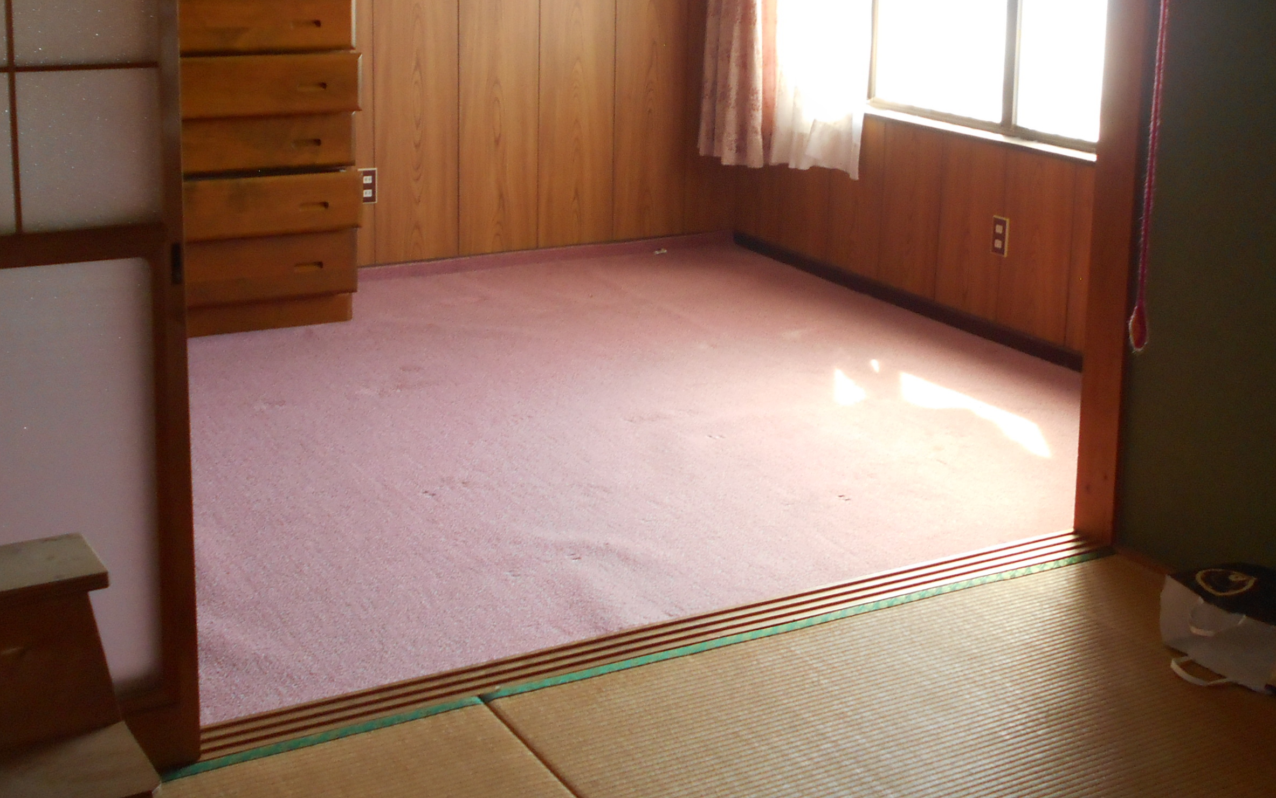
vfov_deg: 26.0
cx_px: 723
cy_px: 196
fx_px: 1704
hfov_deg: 41.0
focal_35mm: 49
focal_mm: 5.1
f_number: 3.4
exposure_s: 1/30
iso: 180
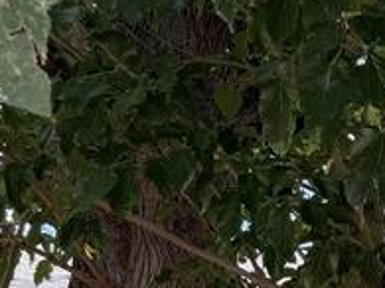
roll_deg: +1.1
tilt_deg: -2.1
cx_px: 634
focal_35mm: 126
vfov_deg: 10.7
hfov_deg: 14.3
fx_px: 1401
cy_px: 588
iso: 80
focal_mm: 6.76
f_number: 1.78
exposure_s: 1/695
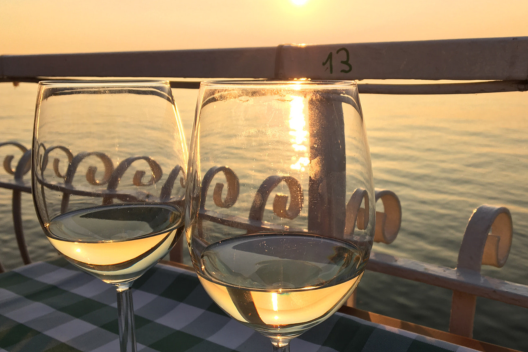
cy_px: 194
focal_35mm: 37
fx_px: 543
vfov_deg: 35.9
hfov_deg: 51.7
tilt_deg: -12.2
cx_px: 306
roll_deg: +0.7
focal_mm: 4.15
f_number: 2.2
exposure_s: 1/938
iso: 25
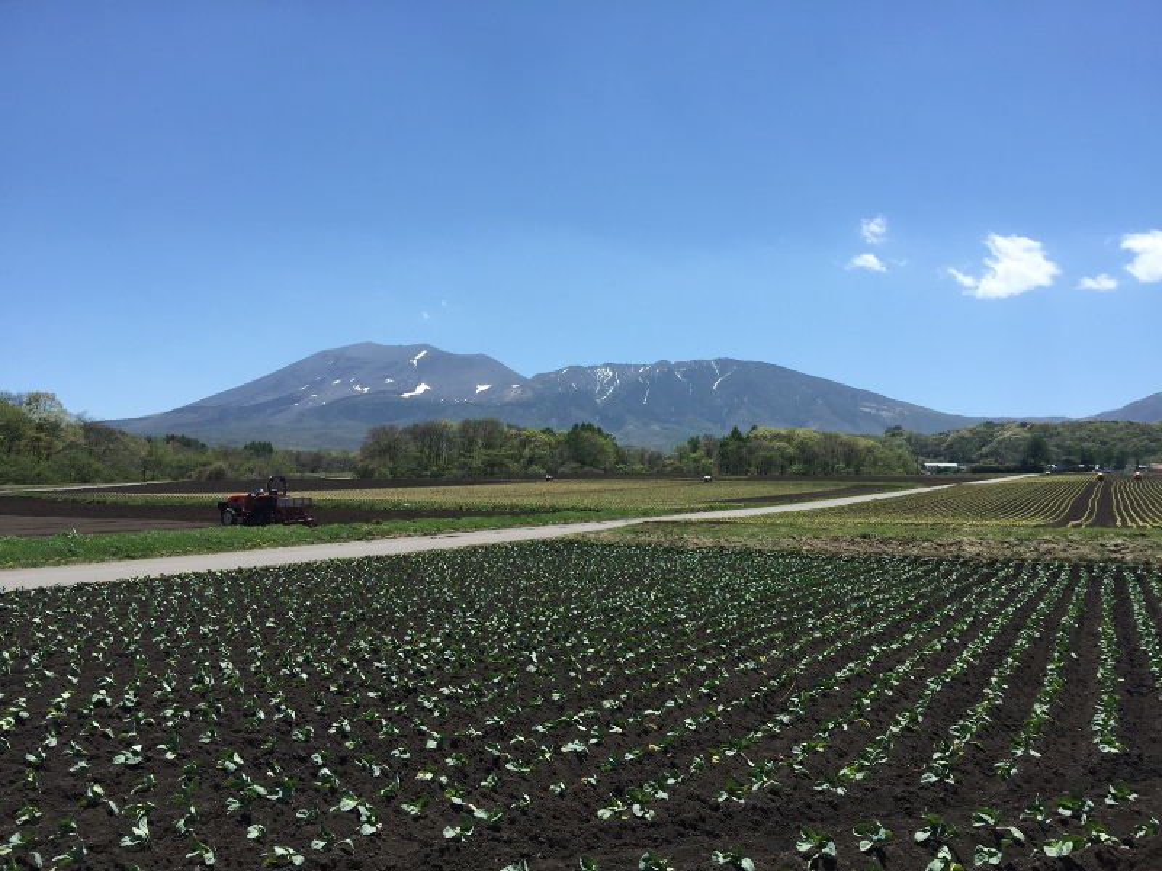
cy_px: 436
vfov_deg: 48.2
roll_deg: -1.0
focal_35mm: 29
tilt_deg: +4.6
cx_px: 581
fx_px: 973
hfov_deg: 61.7
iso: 32
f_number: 2.2
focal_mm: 4.15
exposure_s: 1/1721
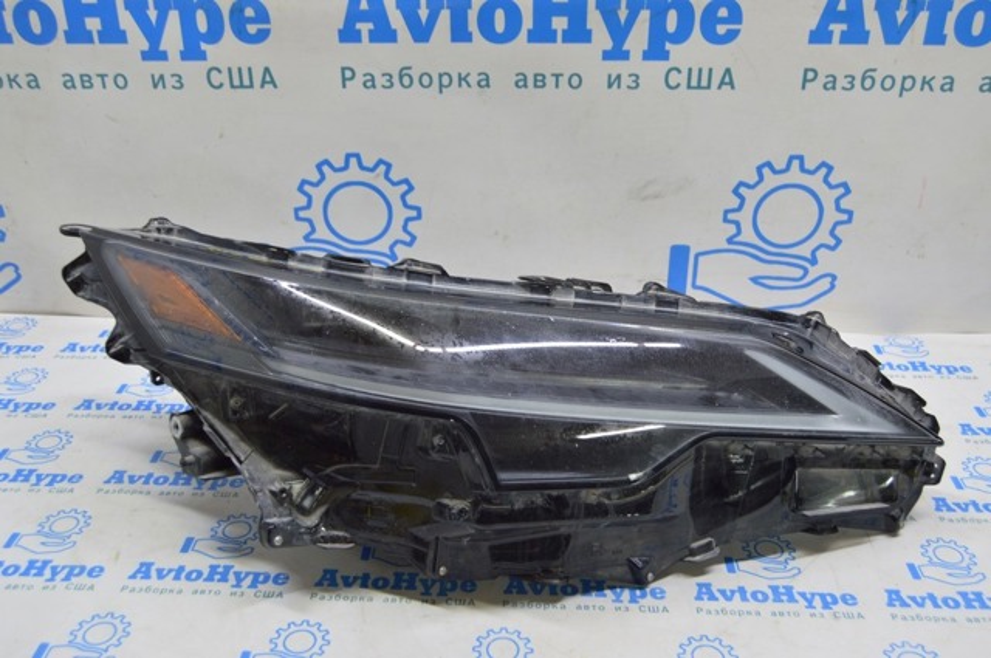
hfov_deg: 53.2
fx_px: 990
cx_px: 496
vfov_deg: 36.8
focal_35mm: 36
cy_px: 329
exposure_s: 1/20
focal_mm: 24
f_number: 5.6
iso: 400
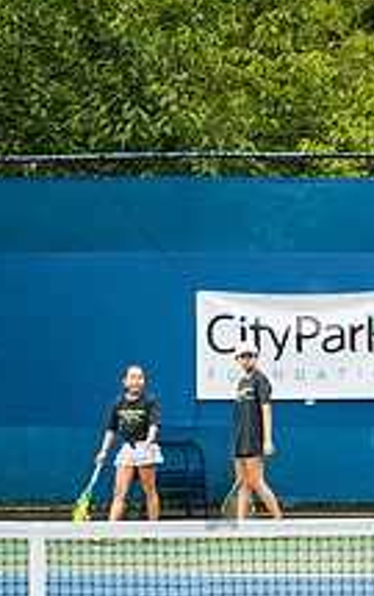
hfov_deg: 5.4
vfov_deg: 8.6
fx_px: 3966
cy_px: 368
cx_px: 525
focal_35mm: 244
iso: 400
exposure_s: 1/640
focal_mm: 70
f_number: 4.5
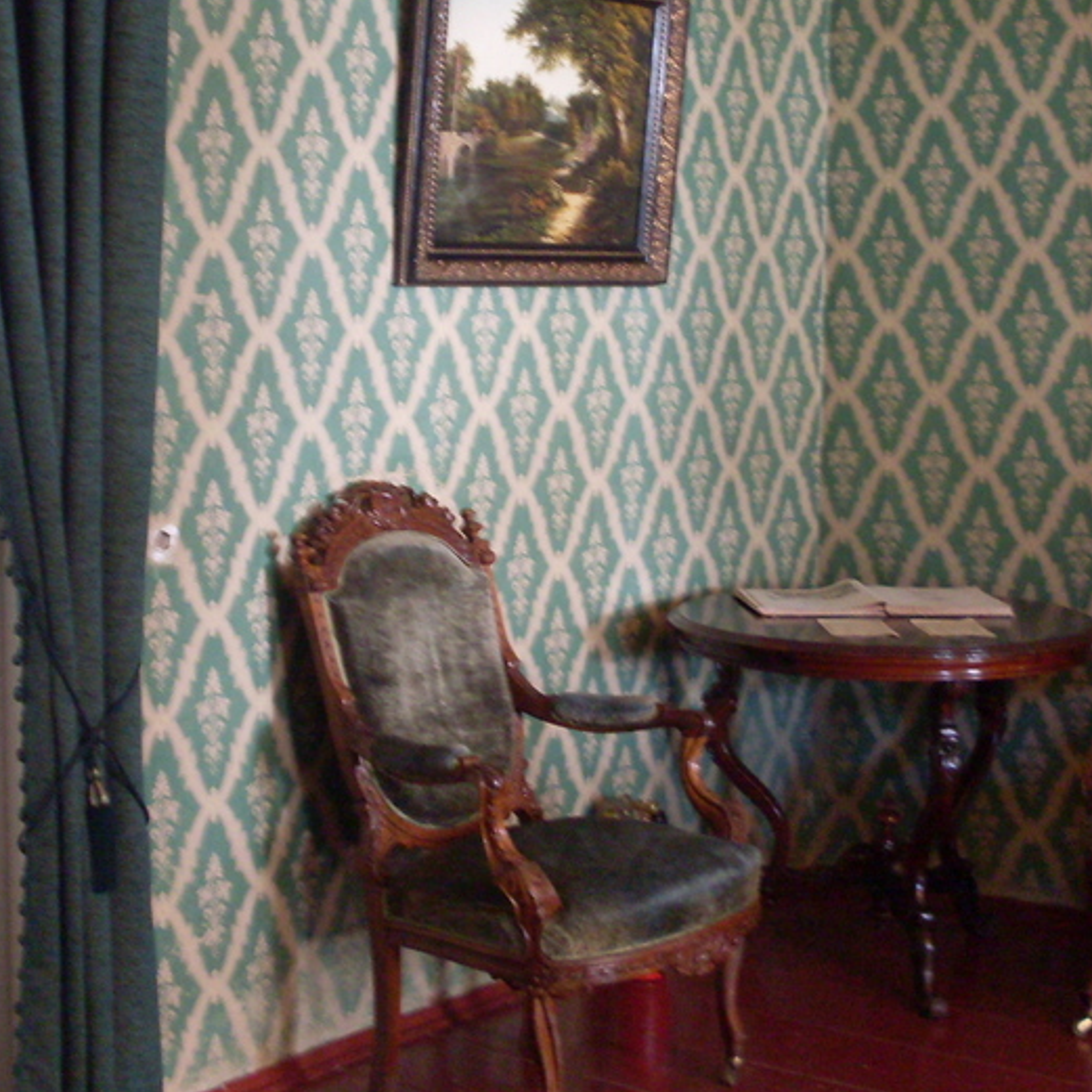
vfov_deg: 26.0
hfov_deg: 26.1
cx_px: 578
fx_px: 2356
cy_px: 373
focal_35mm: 66
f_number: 2.8
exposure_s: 1/6
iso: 200
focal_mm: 6.3
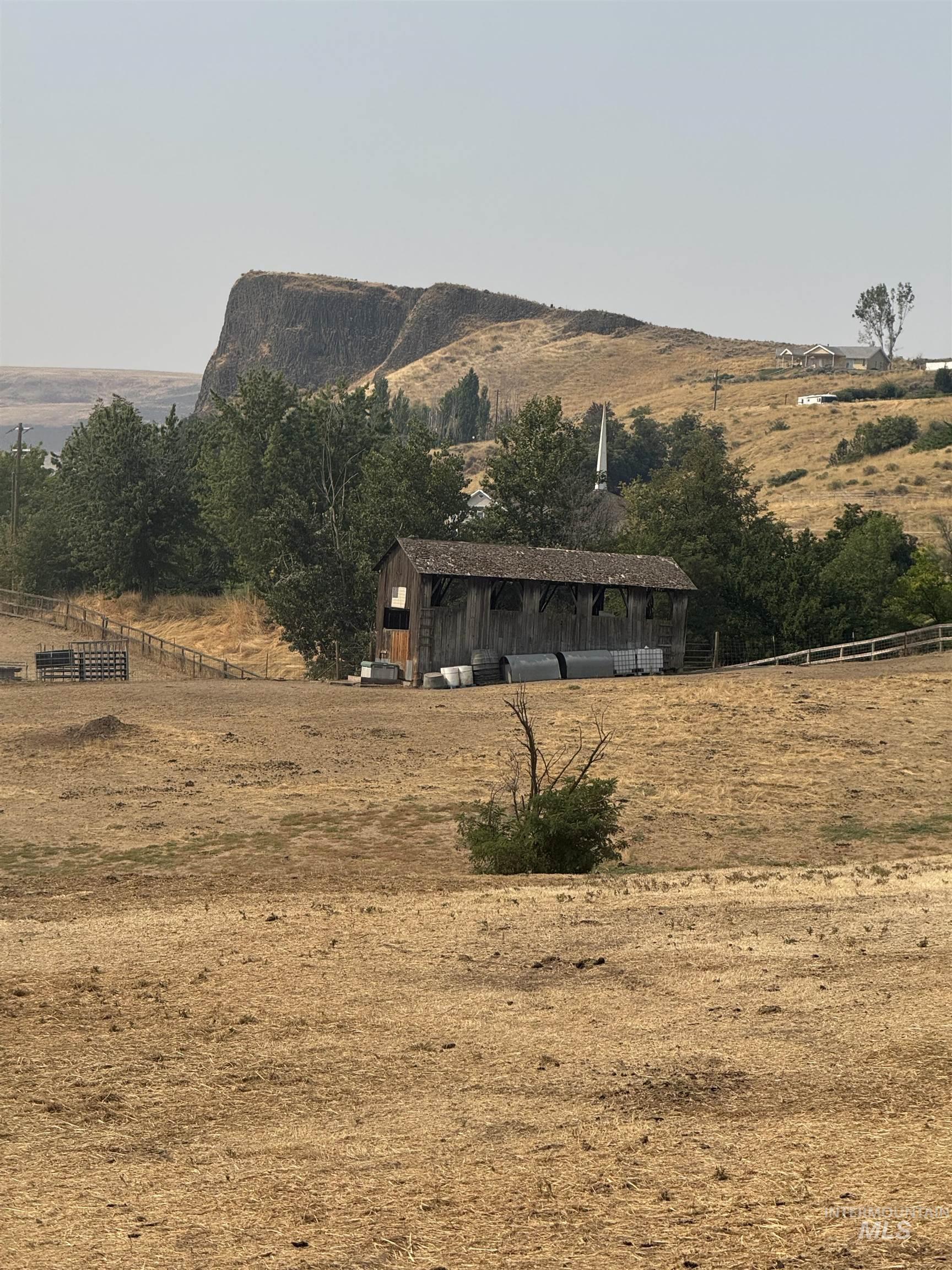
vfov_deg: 16.4
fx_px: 4400
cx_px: 476
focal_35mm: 120
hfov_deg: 12.3
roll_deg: -3.8
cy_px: 635
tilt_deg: +1.7
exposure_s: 1/2083
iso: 50
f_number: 2.8
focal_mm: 15.66
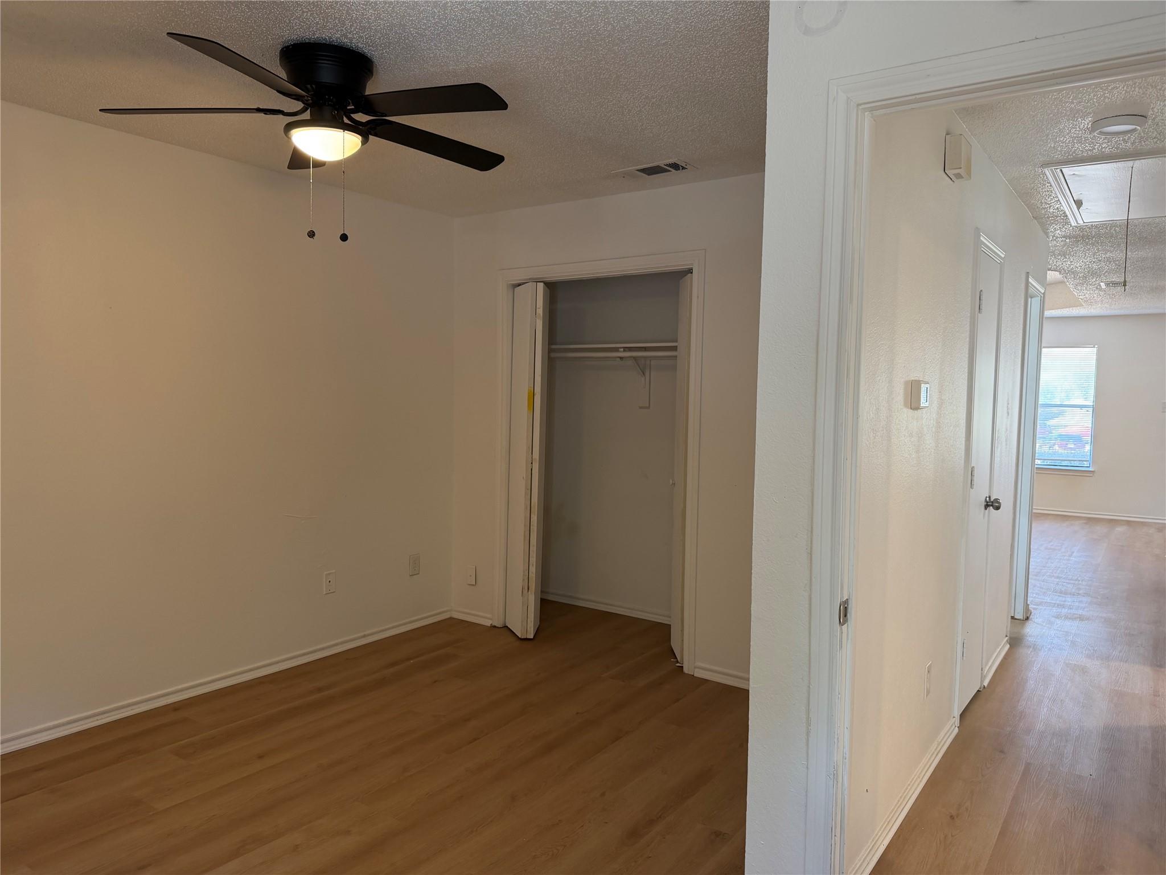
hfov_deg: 71.6
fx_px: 808
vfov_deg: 56.8
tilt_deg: -2.9
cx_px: 583
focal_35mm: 24
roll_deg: -0.7
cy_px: 438
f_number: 1.78
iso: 125
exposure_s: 1/60
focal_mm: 6.76
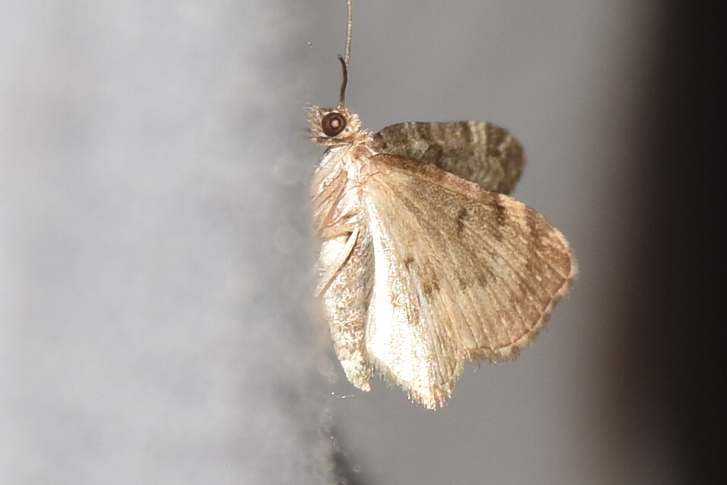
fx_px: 3392
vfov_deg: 8.2
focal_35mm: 168
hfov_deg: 12.2
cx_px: 364
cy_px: 242
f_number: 13
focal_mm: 112
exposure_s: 1/160
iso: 100
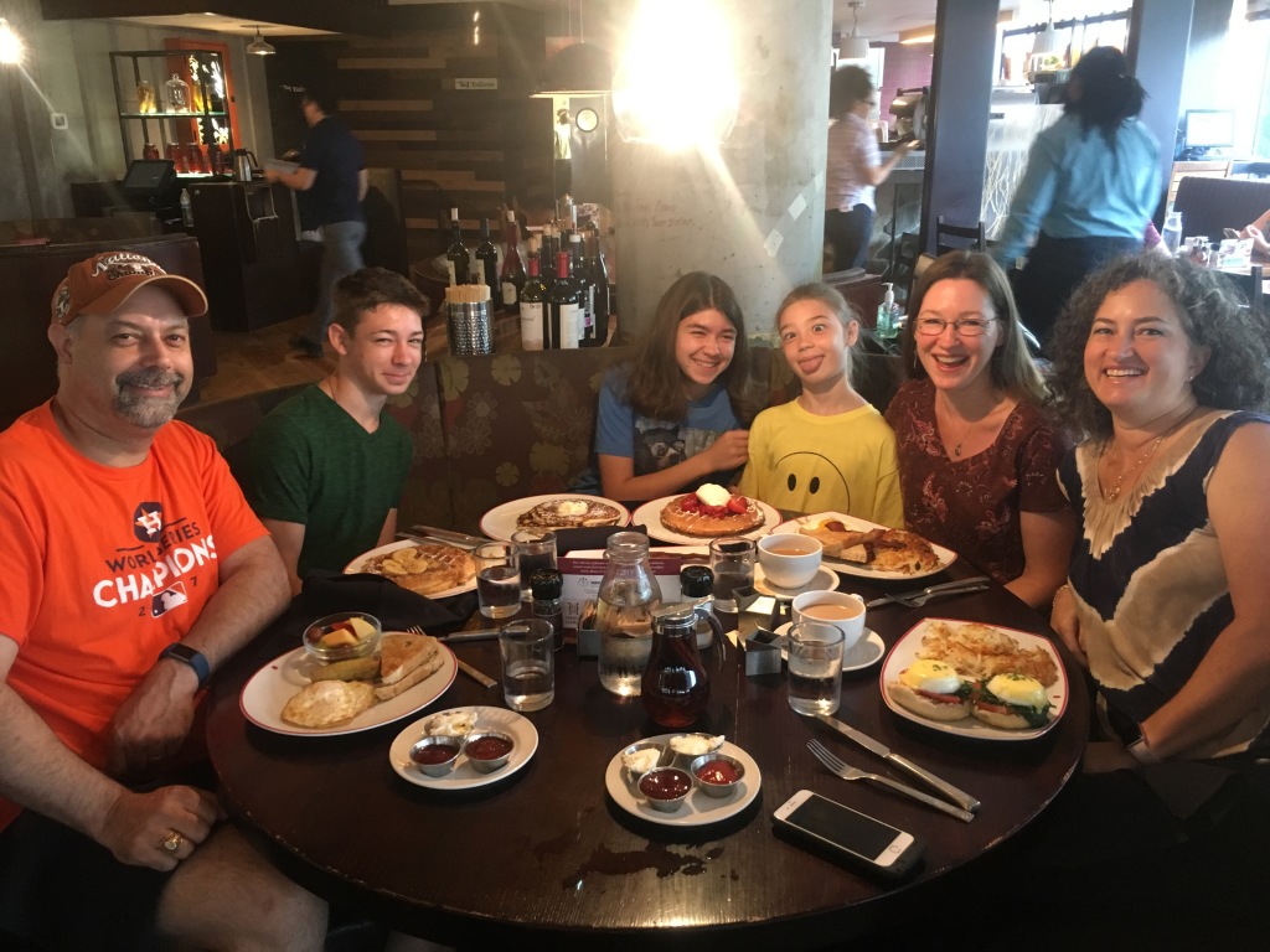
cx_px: 635
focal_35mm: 29
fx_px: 1064
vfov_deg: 48.2
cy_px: 476
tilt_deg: -18.0
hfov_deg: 61.7
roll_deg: +0.6
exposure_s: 1/17
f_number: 2.2
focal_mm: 4.15
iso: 200
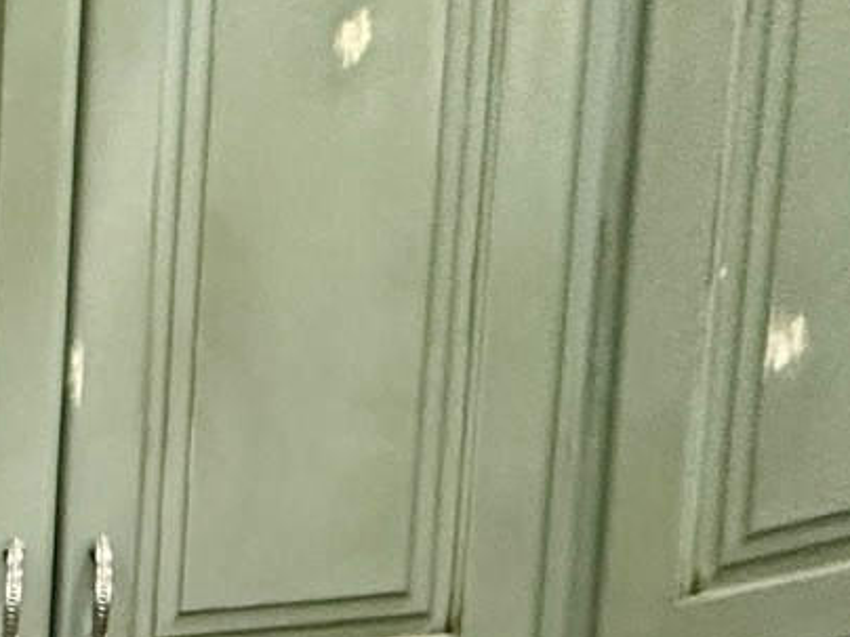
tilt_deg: -6.8
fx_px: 1743
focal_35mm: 71
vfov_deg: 15.5
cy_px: 1356
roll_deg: -0.2
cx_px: -835
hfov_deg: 18.4
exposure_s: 1/60
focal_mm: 2.22
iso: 500
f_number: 2.2
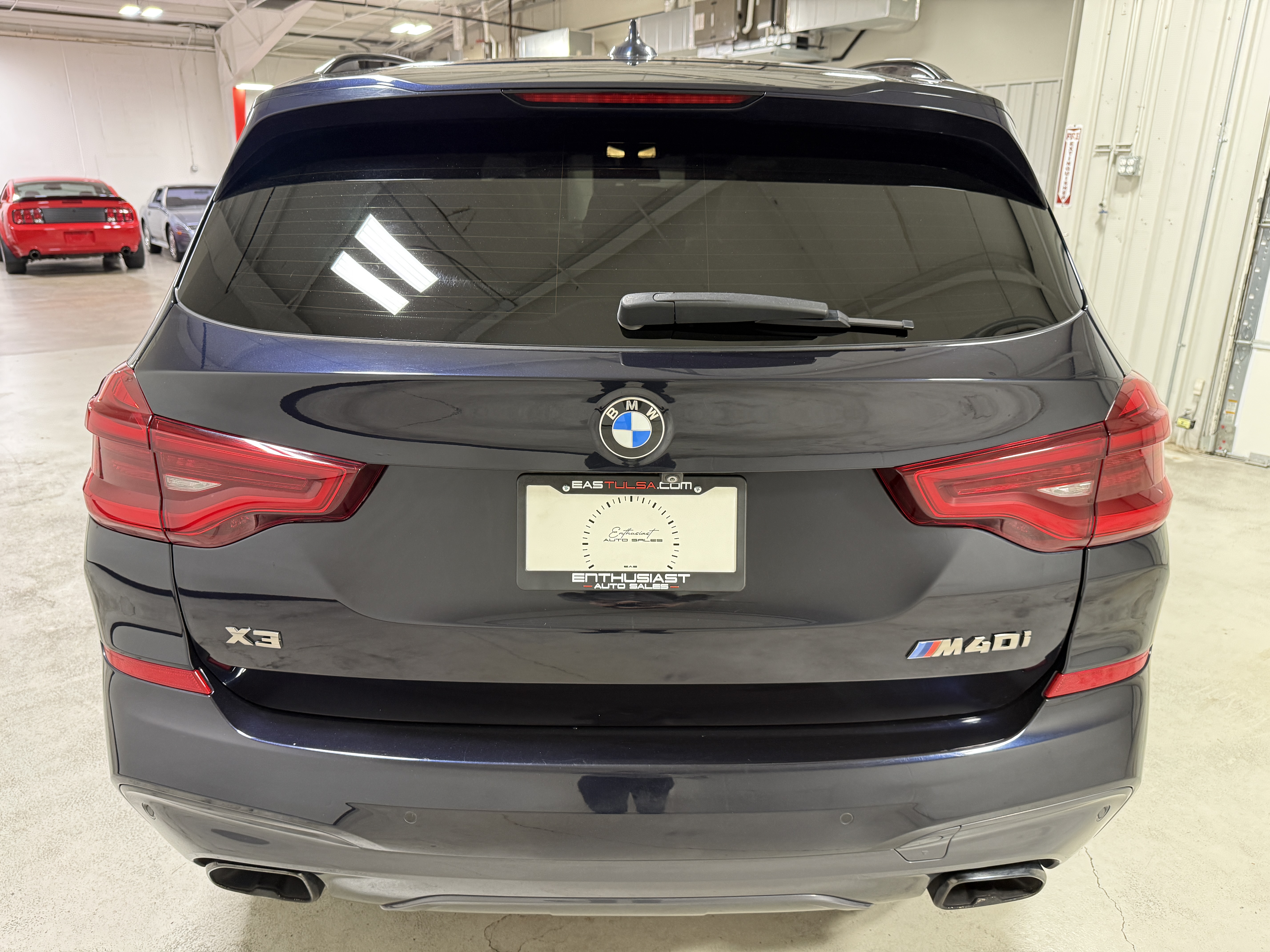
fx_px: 881
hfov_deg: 71.6
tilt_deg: -18.2
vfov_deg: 56.8
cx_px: 635
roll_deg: -0.2
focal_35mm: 24
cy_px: 476
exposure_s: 1/60
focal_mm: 6.76
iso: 200
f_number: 1.78
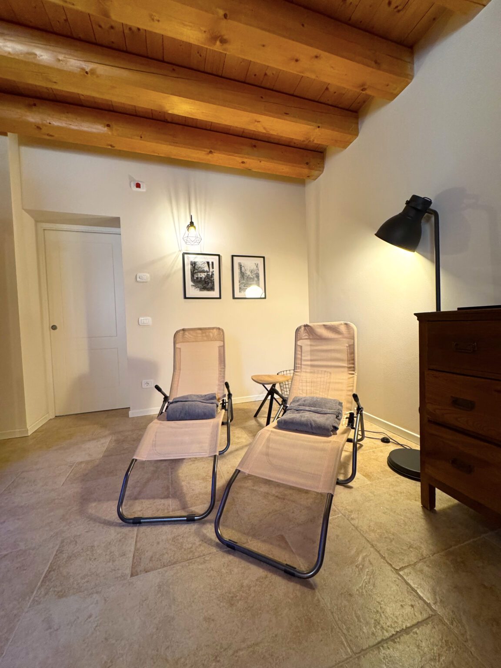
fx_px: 270
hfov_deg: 85.7
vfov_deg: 102.1
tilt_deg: -2.2
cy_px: 334
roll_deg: +2.0
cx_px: 250
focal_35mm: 14
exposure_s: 1/100
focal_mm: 2.22
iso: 320
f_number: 2.2
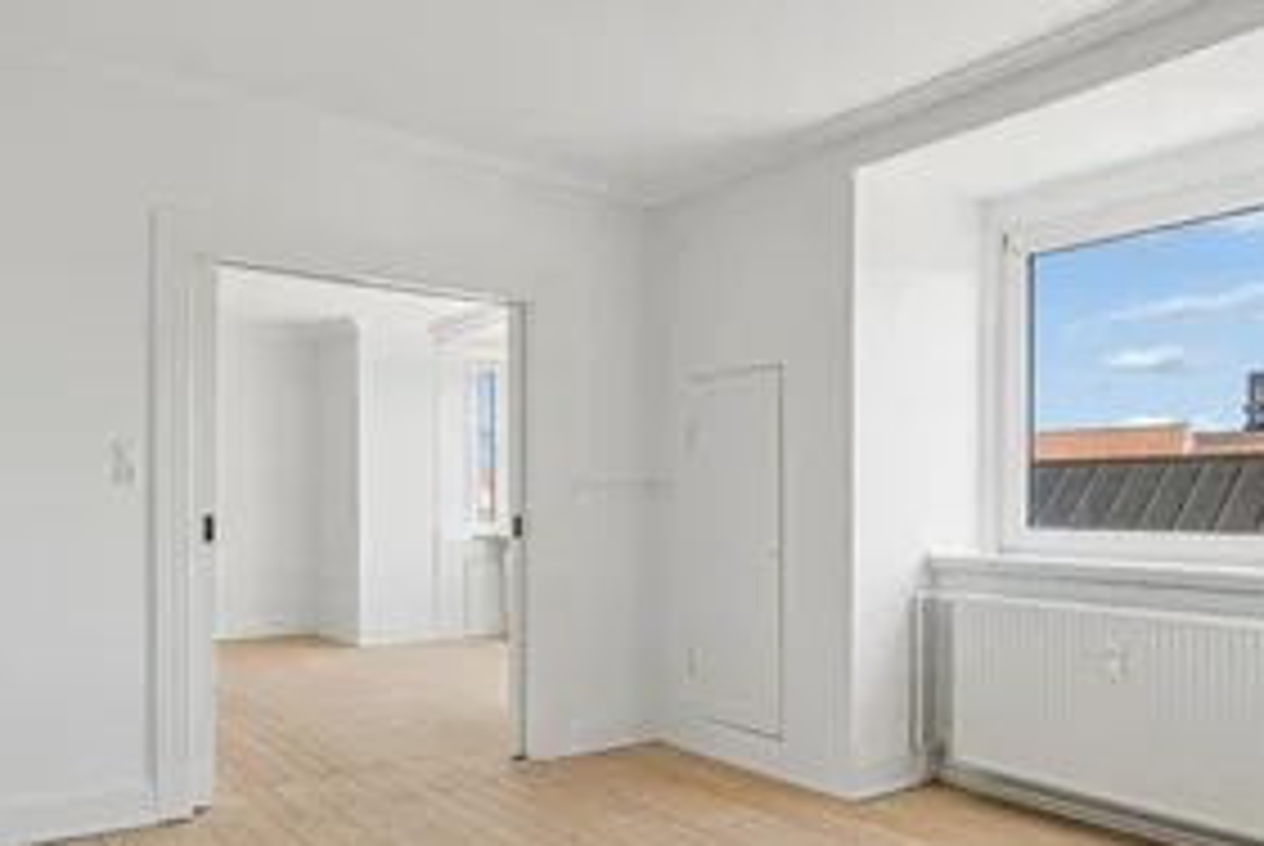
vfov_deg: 47.8
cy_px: 493
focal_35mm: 27
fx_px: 949
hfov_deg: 66.9
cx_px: 535
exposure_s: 1/160
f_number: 8
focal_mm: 19
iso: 400
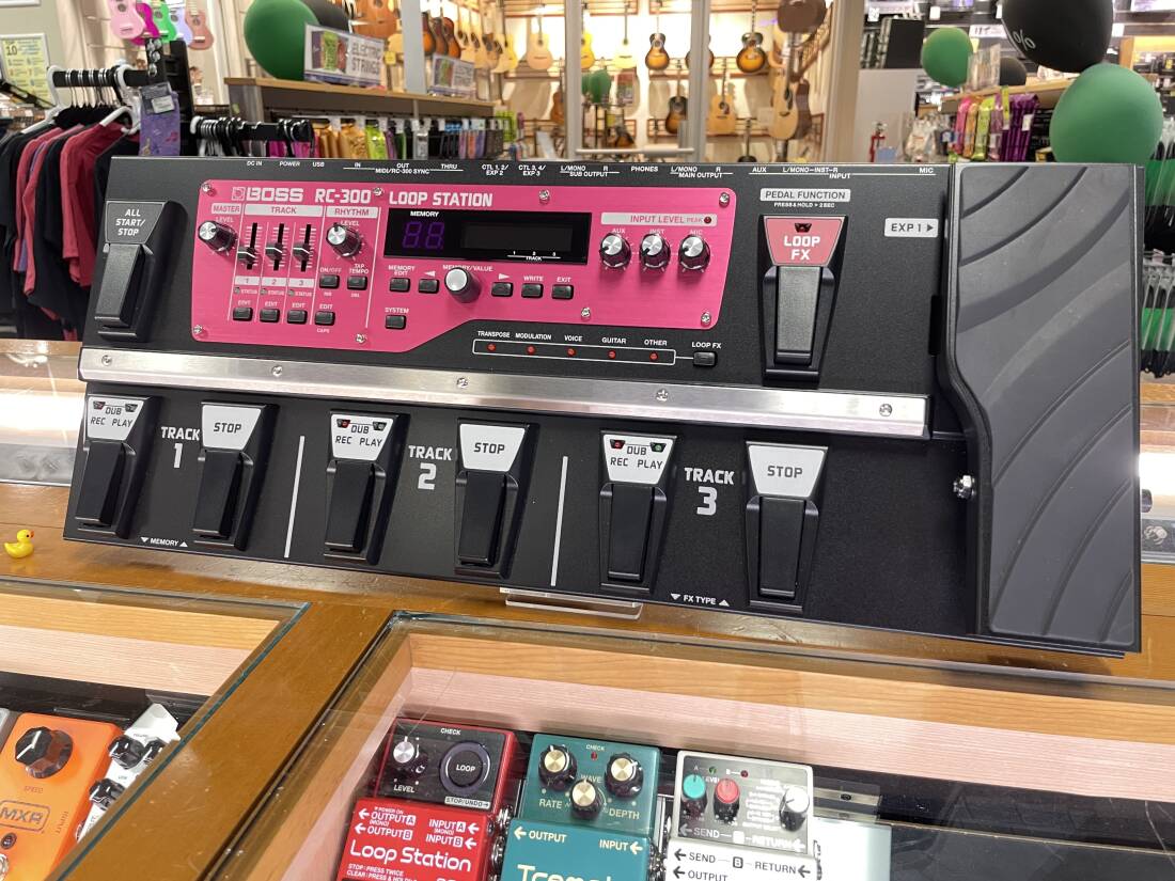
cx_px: 588
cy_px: 440
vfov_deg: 53.1
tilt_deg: -19.1
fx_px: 883
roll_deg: +0.6
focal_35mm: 26
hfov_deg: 67.3
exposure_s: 1/60
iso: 320
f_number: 1.6
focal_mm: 4.2
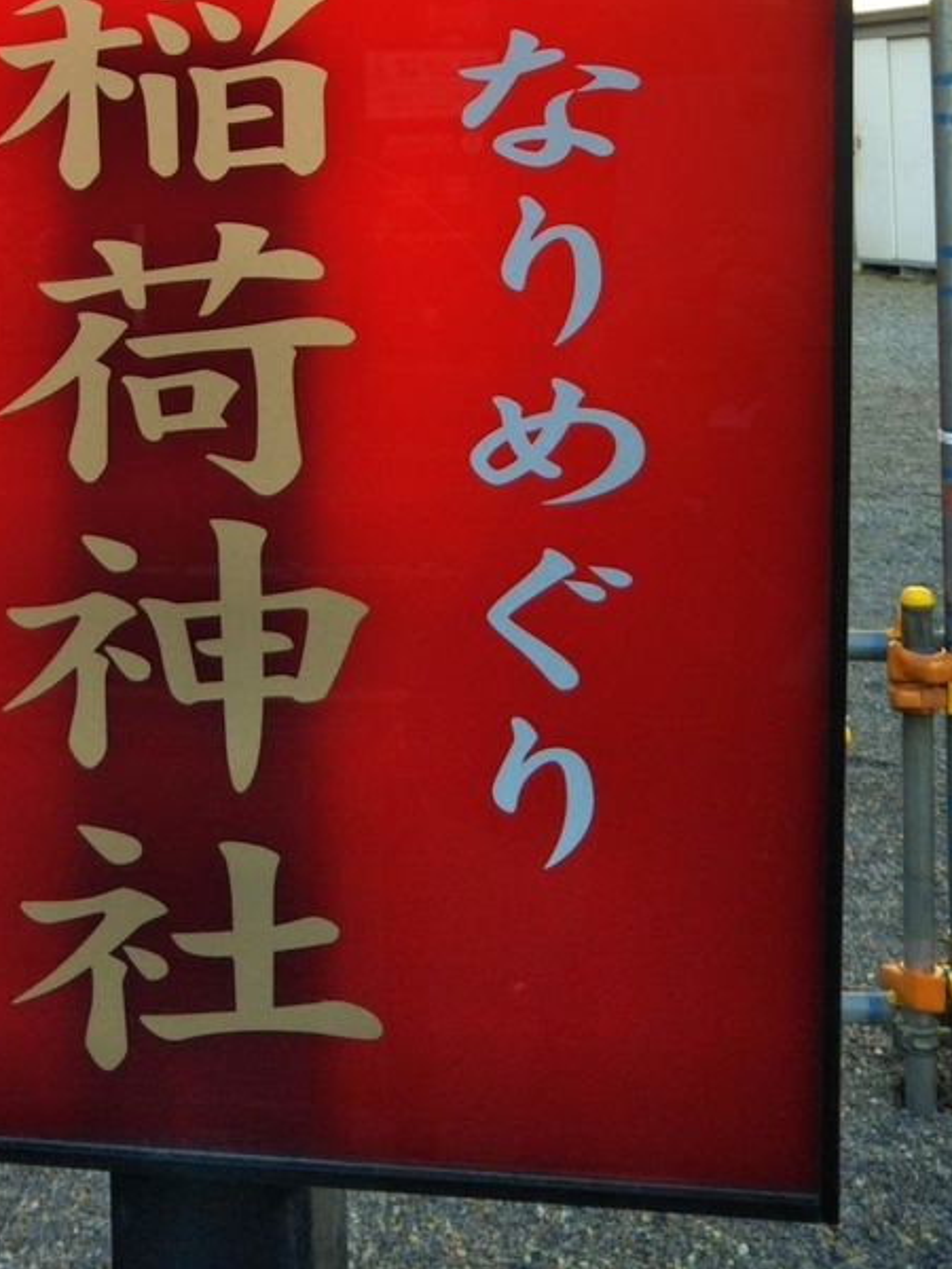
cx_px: 298
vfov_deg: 30.0
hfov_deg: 24.3
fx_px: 2200
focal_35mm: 60
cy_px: 4
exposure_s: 1/185
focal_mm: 4
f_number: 2.2
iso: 31
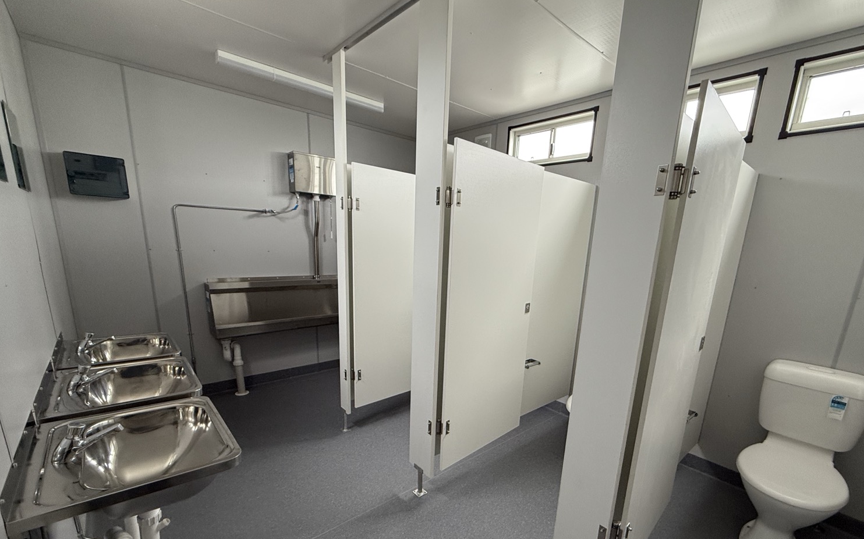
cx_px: 461
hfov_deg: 97.7
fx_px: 377
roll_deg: -3.3
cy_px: 328
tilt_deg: -13.2
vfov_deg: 70.4
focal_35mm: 16
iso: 160
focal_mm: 2.22
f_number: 2.2
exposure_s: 1/99
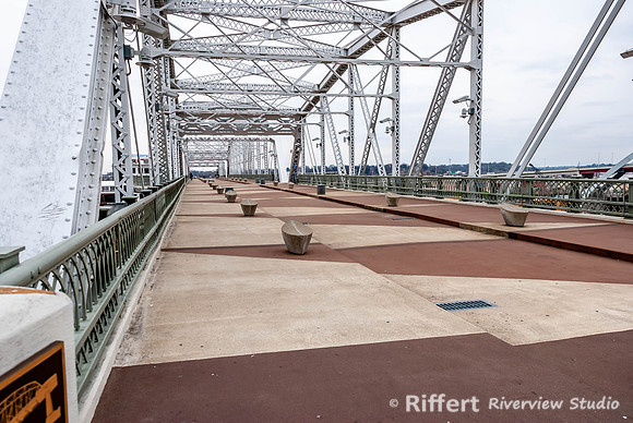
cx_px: 316
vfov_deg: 48.0
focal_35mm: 27
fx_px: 475
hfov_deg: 67.3
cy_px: 212
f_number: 5.6
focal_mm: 18
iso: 100
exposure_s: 1/125
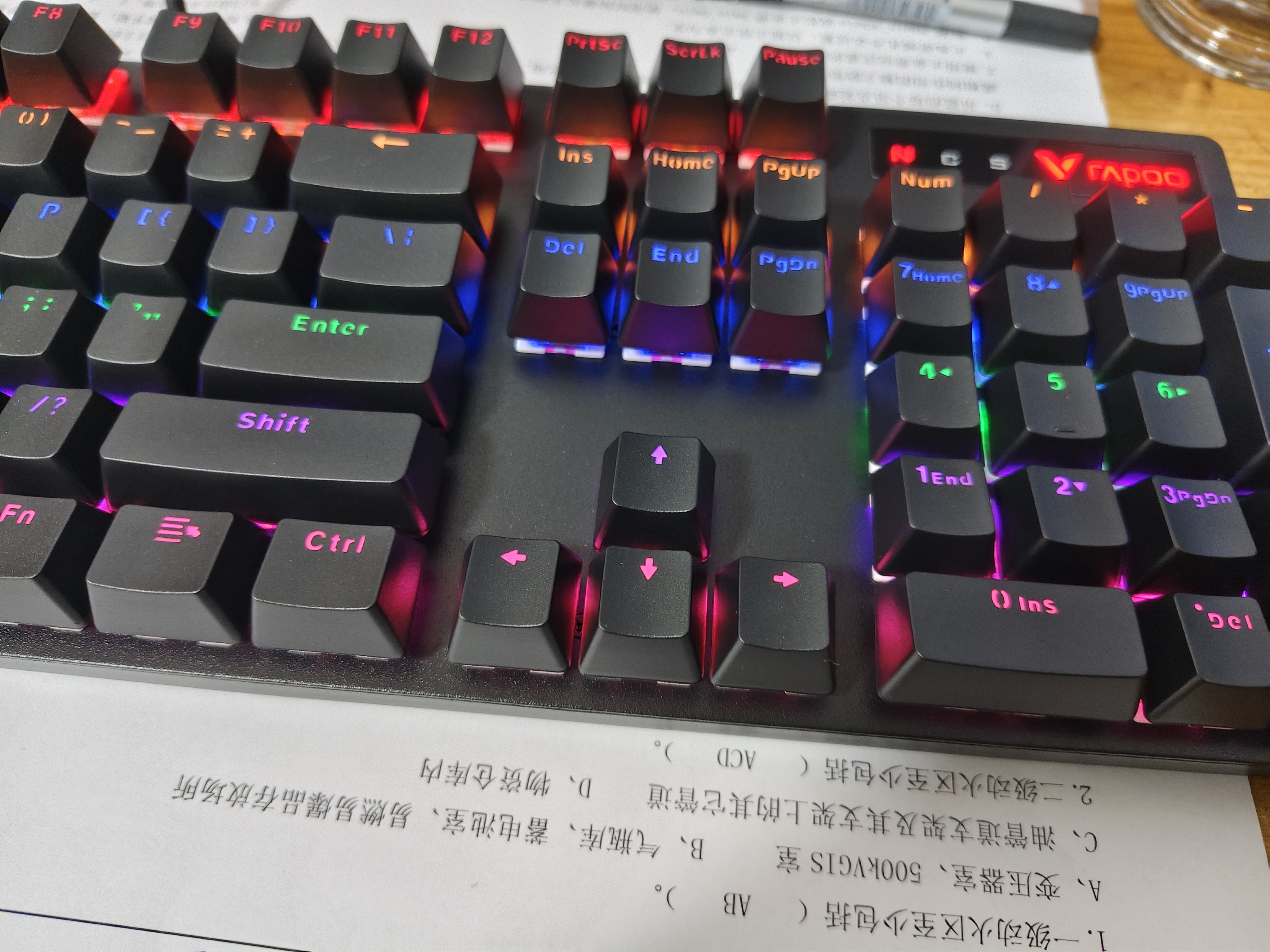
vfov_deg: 58.9
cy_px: 476
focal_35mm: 23
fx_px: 844
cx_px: 635
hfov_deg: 73.9
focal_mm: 5.56
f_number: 1.88
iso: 1220
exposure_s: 1/50
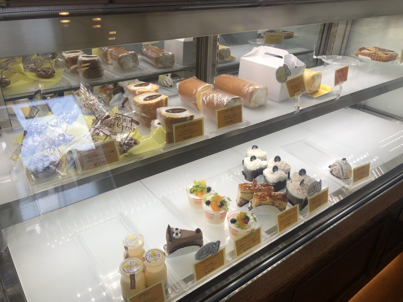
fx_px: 326
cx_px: 202
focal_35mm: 28
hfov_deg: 63.4
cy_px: 151
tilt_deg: -29.9
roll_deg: -2.4
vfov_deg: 49.7
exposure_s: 1/343
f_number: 1.8
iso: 20
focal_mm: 4
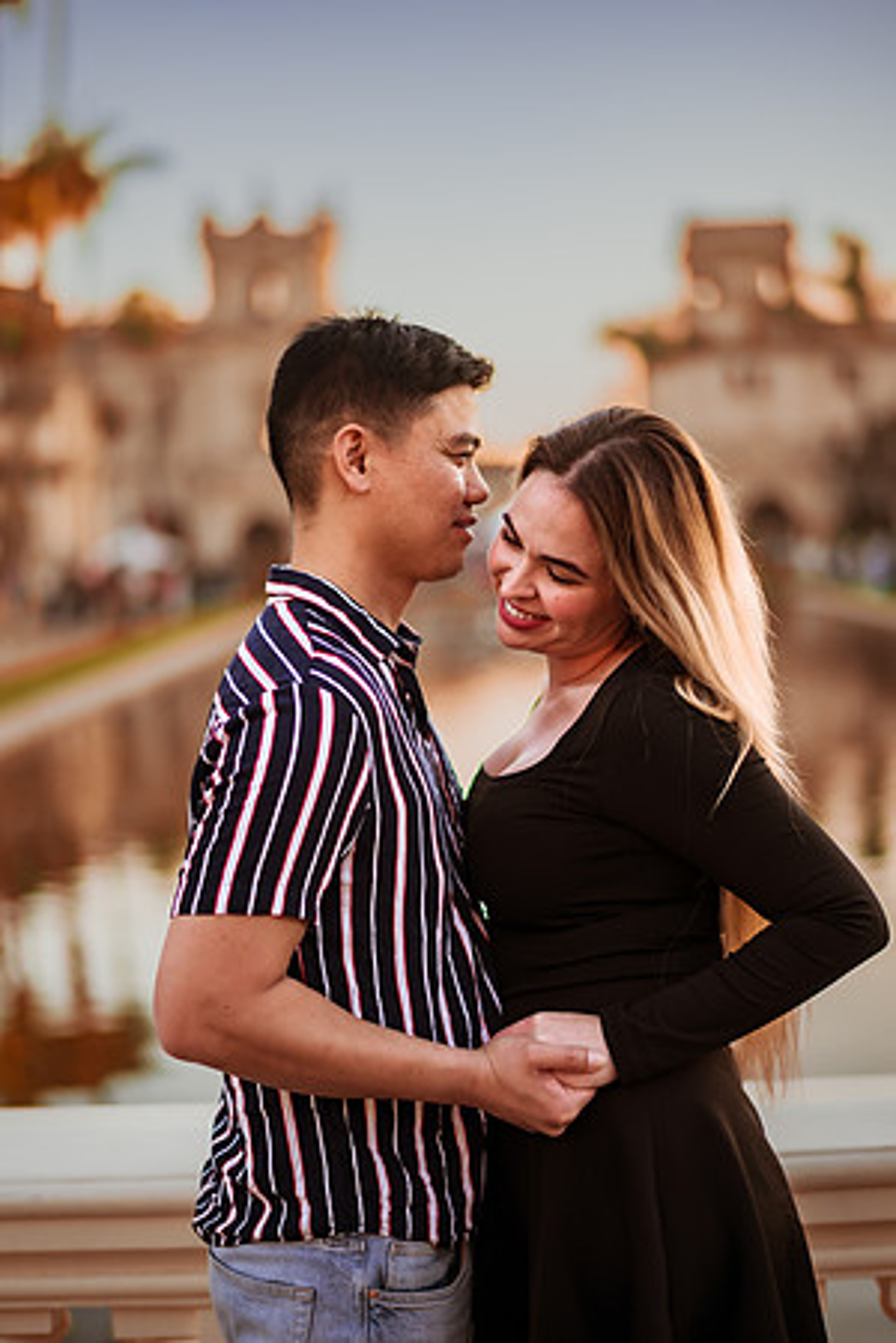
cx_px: 448
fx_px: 2165
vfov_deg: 34.5
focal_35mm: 58
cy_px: 672
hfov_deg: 23.4
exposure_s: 1/800
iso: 100
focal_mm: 58
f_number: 1.4
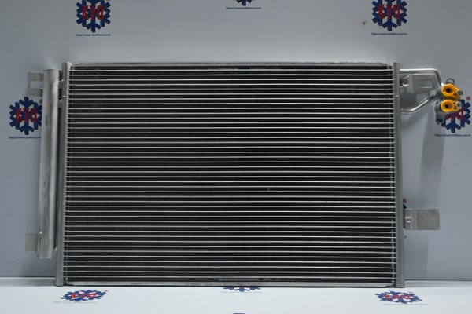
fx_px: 492
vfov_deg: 35.5
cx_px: 236
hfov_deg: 51.3
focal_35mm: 38
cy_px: 157
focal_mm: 25
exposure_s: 1/40
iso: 320
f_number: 4.2
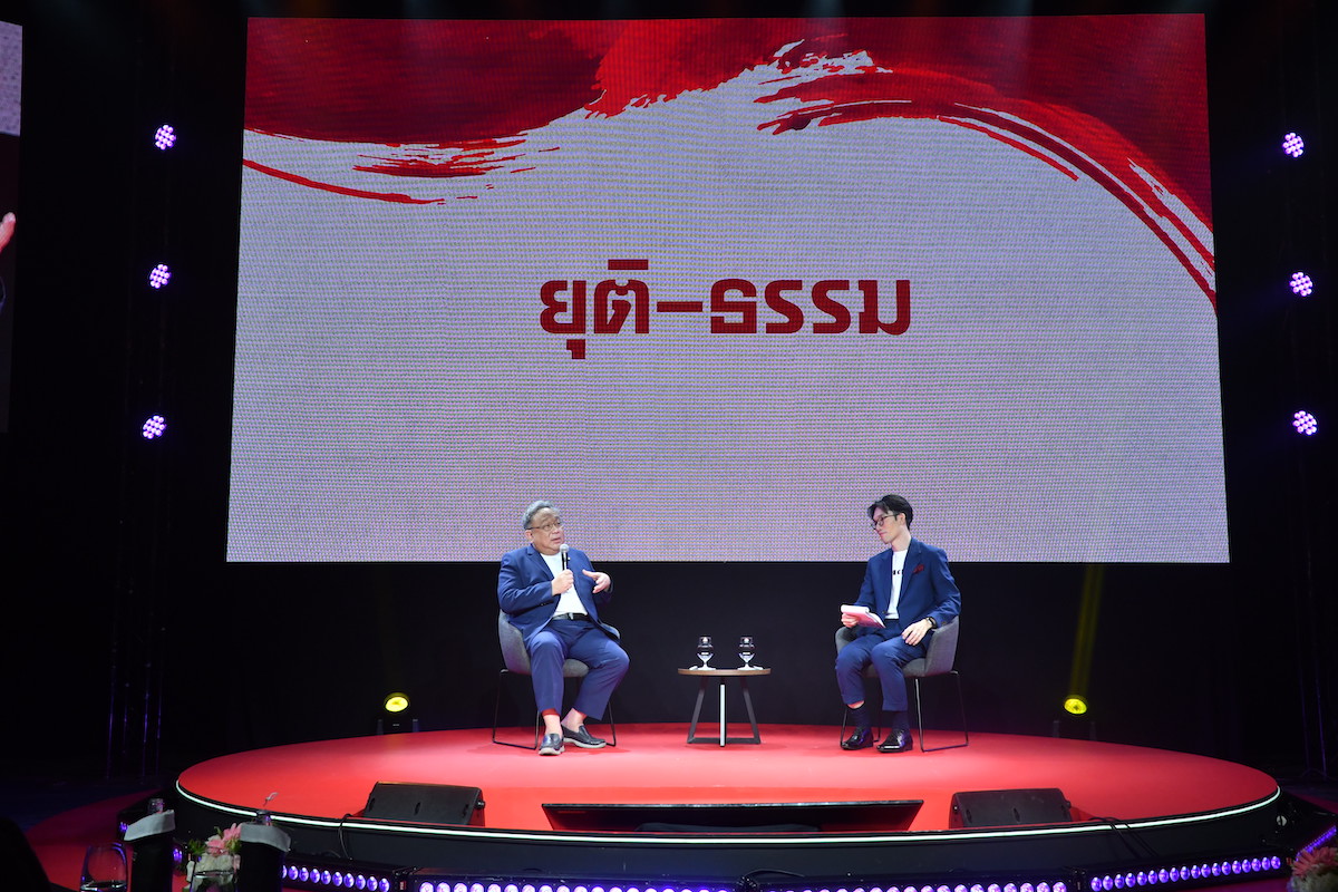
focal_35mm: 36
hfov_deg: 53.1
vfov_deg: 36.9
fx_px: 1338
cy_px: 446
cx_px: 669
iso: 1000
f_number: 7.1
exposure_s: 1/250
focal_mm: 24
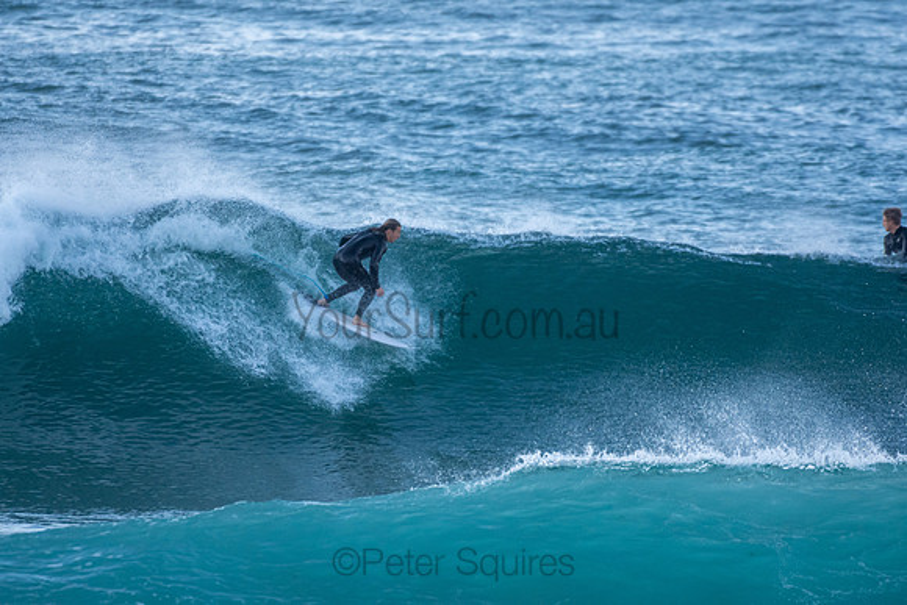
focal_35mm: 750
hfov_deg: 2.7
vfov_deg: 1.8
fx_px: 18899
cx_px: 454
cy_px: 302
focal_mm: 500
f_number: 5.6
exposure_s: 1/1250
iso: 1100
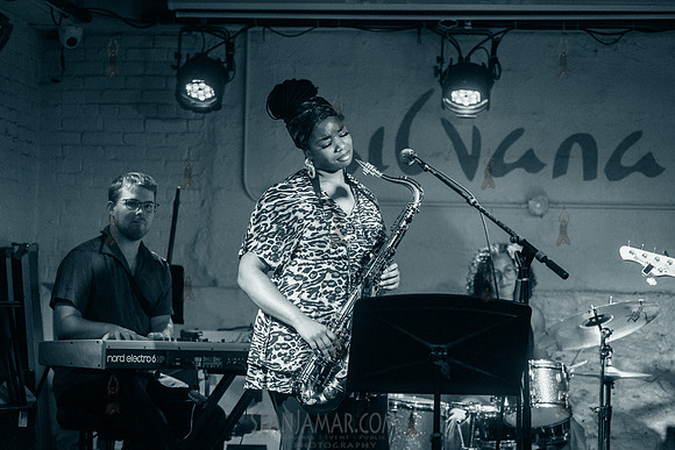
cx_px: 338
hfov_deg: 23.6
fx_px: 1613
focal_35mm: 86
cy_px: 225
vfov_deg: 15.9
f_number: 2.8
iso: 8000
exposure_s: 1/320
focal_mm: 86
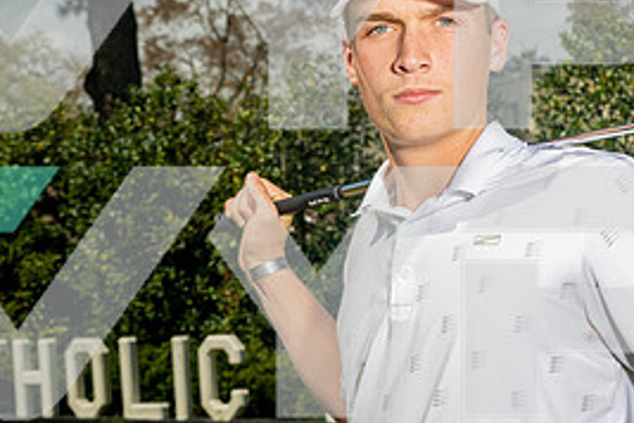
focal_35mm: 100
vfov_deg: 13.7
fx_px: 1761
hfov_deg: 20.3
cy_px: 293
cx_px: 416
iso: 100
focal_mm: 46
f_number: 8
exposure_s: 1/250
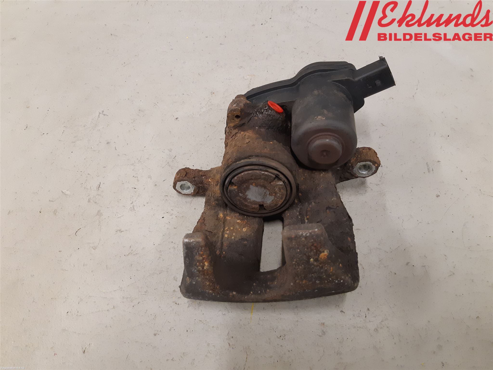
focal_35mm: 26
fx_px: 370
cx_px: 246
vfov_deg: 53.1
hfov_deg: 67.3
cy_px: 185
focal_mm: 3.93
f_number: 1.7
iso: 200
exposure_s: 1/50
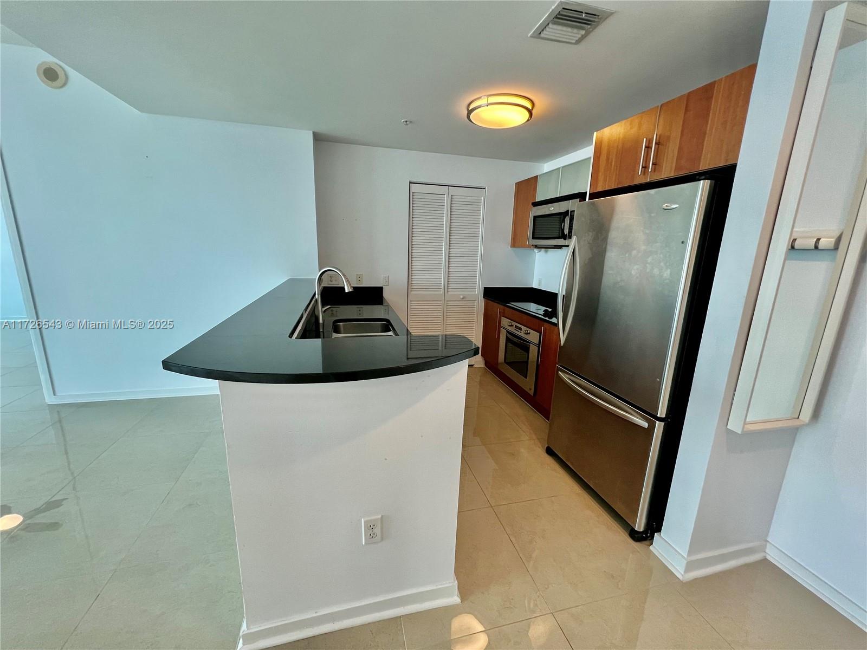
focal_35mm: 13
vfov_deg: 89.9
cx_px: 434
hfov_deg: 106.2
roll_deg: -1.9
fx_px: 326
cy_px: 325
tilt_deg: -13.3
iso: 200
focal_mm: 1.57
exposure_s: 1/120
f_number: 1.8
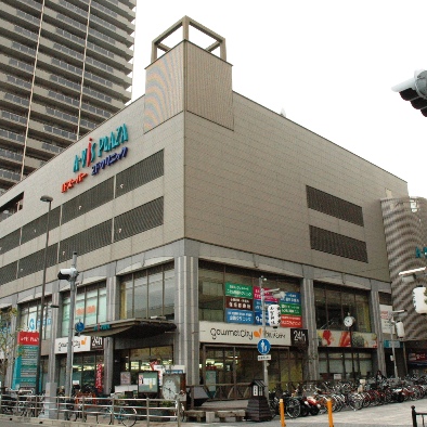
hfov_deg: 47.2
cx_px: 222
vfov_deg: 47.2
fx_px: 488
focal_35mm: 35
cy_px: 215
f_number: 11
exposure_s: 1/500
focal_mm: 18
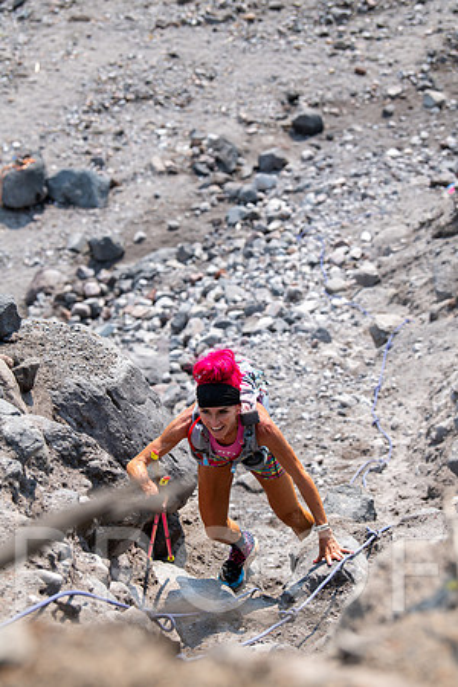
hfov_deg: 13.4
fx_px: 1946
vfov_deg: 20.0
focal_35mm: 102
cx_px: 229
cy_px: 344
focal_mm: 102
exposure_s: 1/640
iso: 110
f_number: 5
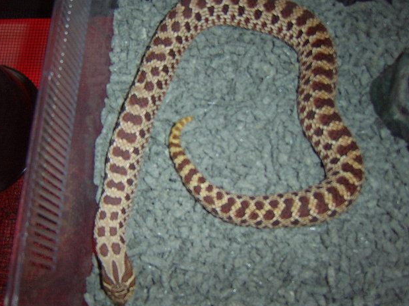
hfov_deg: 56.8
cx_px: 203
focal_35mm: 32
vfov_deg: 44.2
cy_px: 157
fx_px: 378
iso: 141
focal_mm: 8.13
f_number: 2.7
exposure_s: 1/30
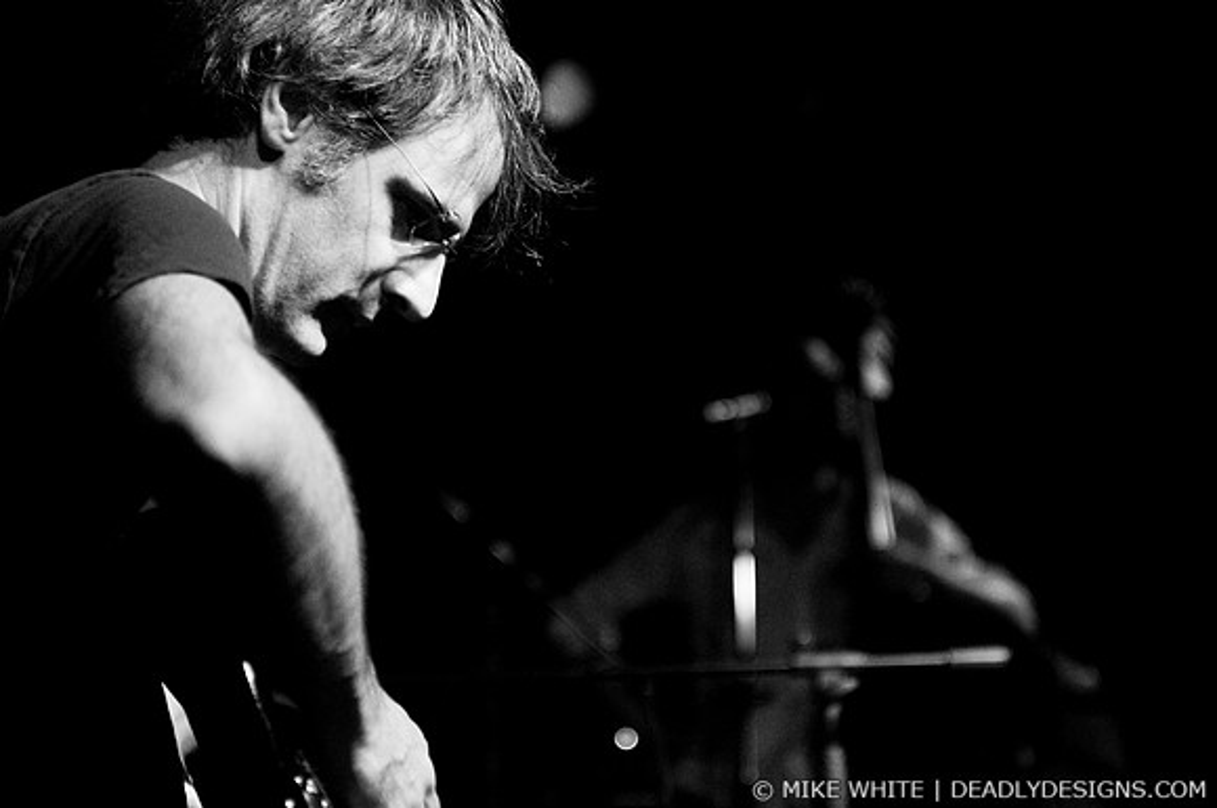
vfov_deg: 13.0
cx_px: 608
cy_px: 404
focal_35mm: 105
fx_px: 3545
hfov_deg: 19.5
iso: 1000
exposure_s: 1/40
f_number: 2.8
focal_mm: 70
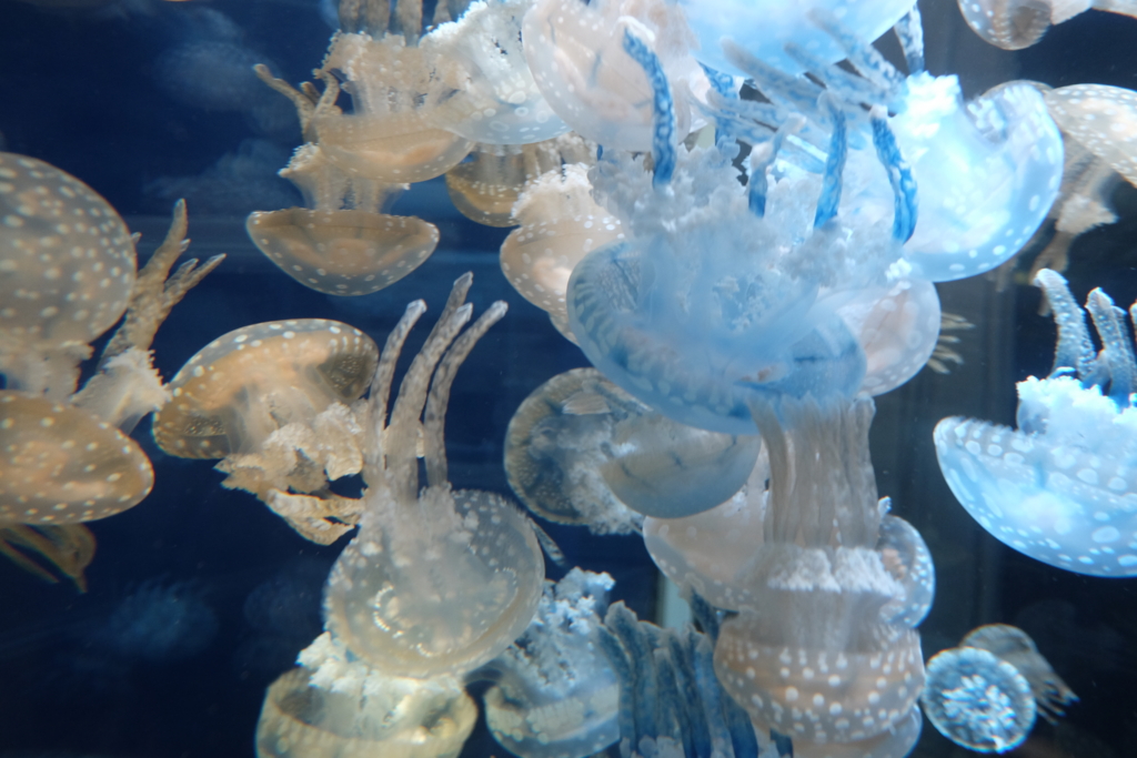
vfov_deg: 47.9
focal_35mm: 27
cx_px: 568
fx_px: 853
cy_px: 379
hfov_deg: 67.4
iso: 800
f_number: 2.8
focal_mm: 18
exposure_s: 1/40
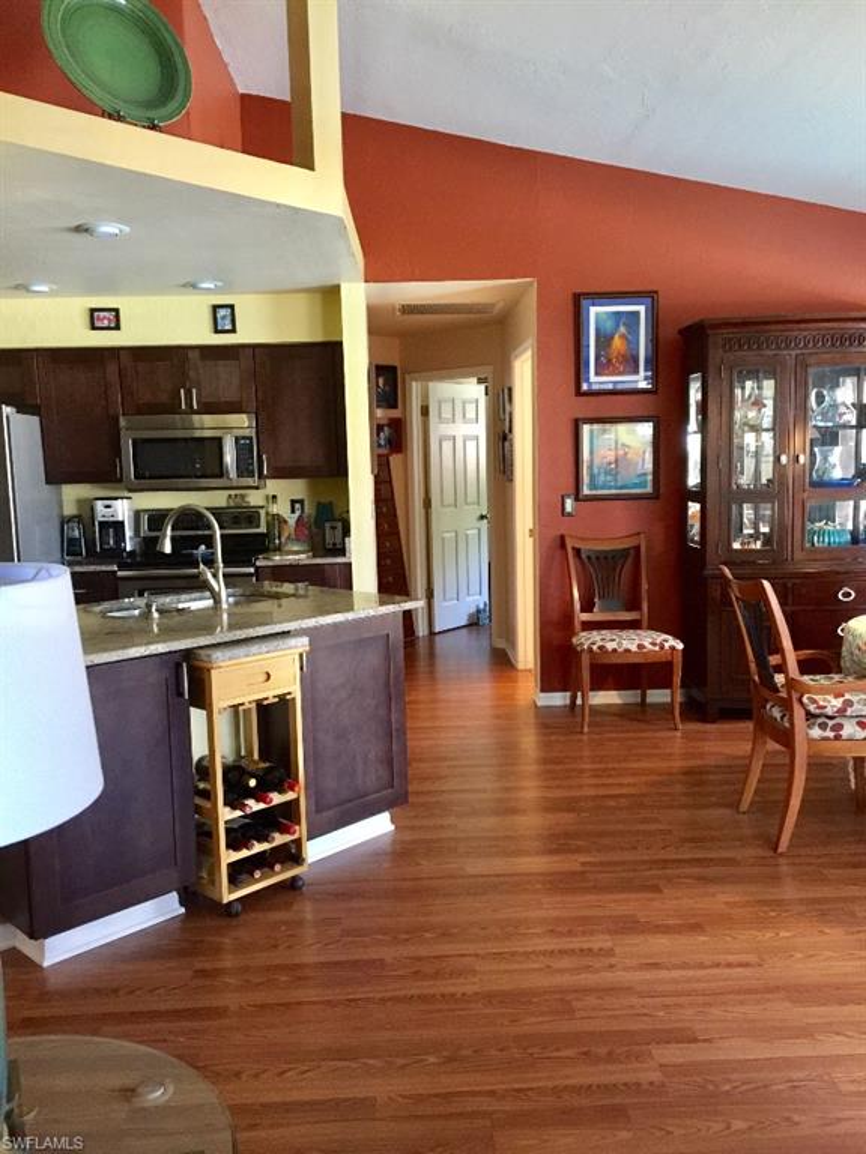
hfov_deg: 48.2
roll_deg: +0.9
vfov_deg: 61.7
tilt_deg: -6.3
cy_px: 577
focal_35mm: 29
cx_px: 433
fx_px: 967
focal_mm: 4.15
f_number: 2.2
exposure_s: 1/15
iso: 160
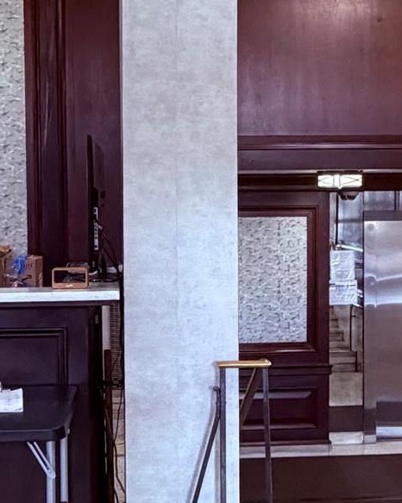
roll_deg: -0.8
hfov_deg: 39.4
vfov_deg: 49.2
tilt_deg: -2.3
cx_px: 75
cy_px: 159
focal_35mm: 36
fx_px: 536
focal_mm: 2.22
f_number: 2.2
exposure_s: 1/60
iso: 320
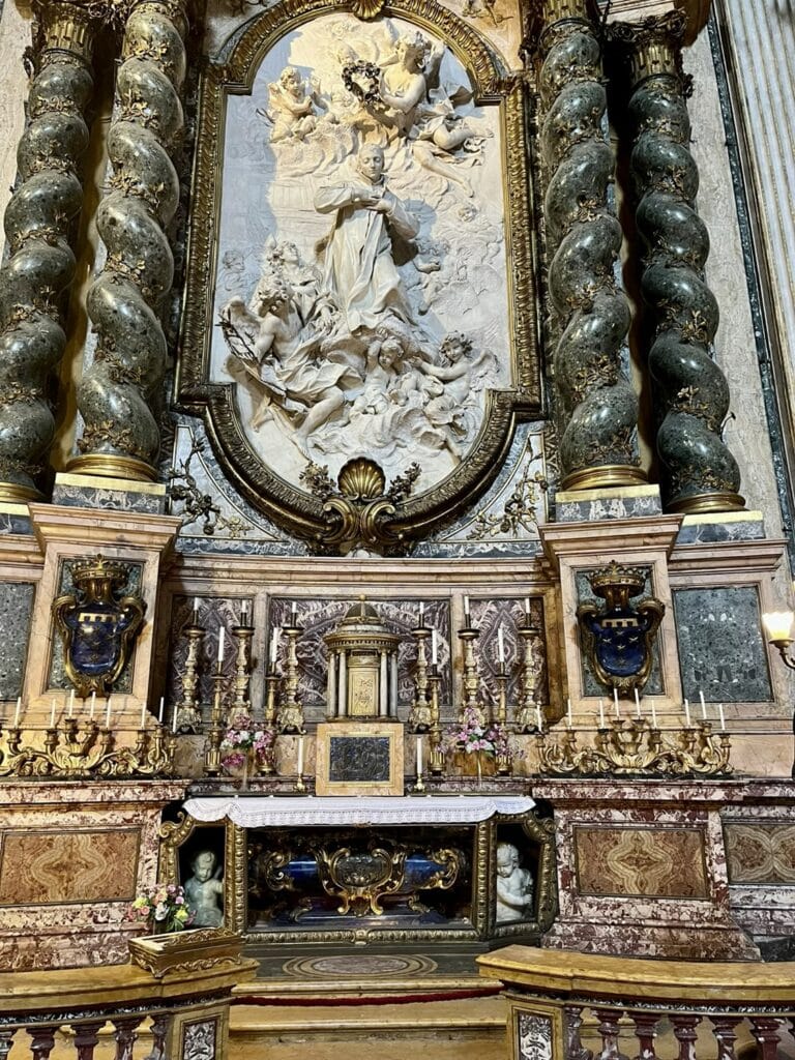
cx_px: 398
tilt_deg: +16.3
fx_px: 796
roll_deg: +0.8
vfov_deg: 67.3
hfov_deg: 53.1
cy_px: 530
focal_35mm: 26
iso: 500
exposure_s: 1/50
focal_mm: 5.1
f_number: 1.6
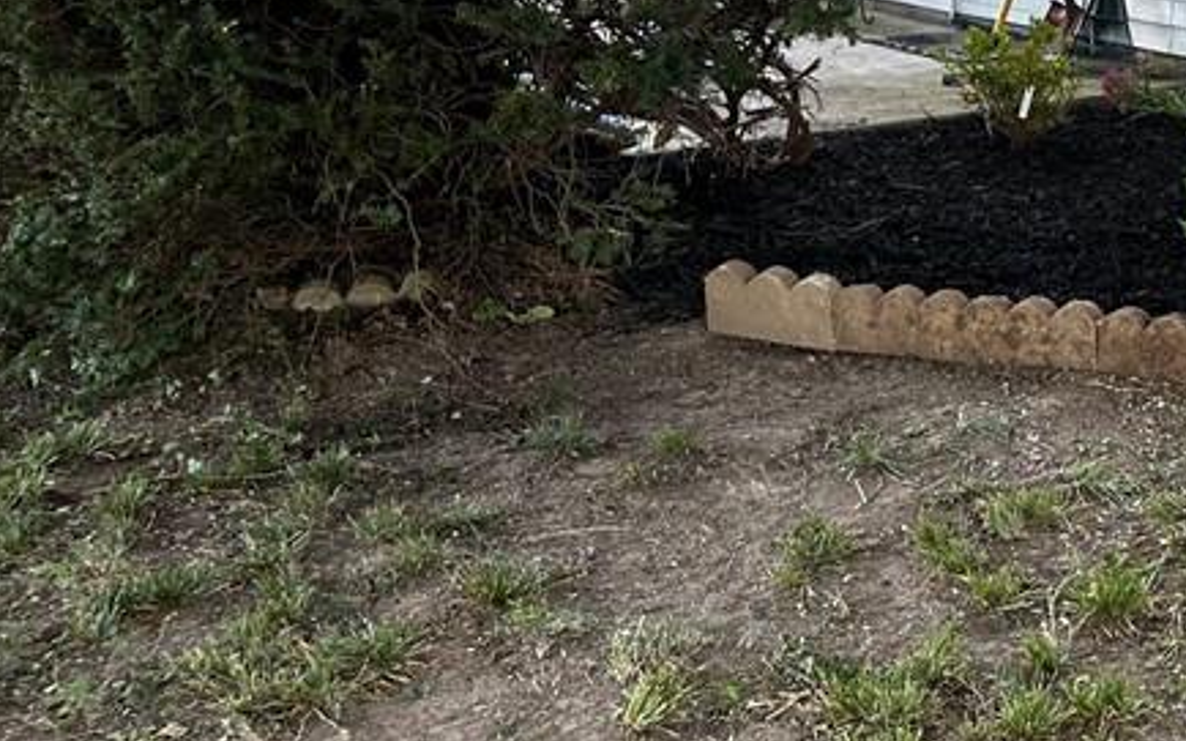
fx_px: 1939
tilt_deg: -5.4
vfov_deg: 20.8
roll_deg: -0.8
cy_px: -19
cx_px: 1383
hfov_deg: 29.7
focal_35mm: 60
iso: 80
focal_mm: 6.86
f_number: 1.78
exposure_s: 1/121
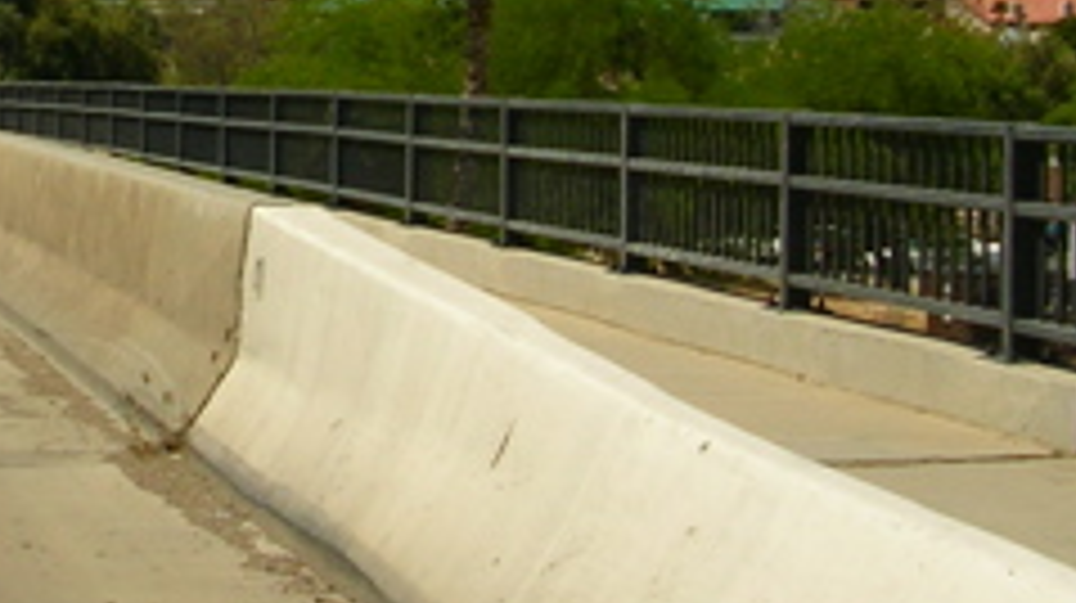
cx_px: 144
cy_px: -122
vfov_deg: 10.7
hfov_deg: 19.0
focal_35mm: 111
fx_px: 3164
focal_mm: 5.8
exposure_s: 1/538
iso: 50
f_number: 5.6
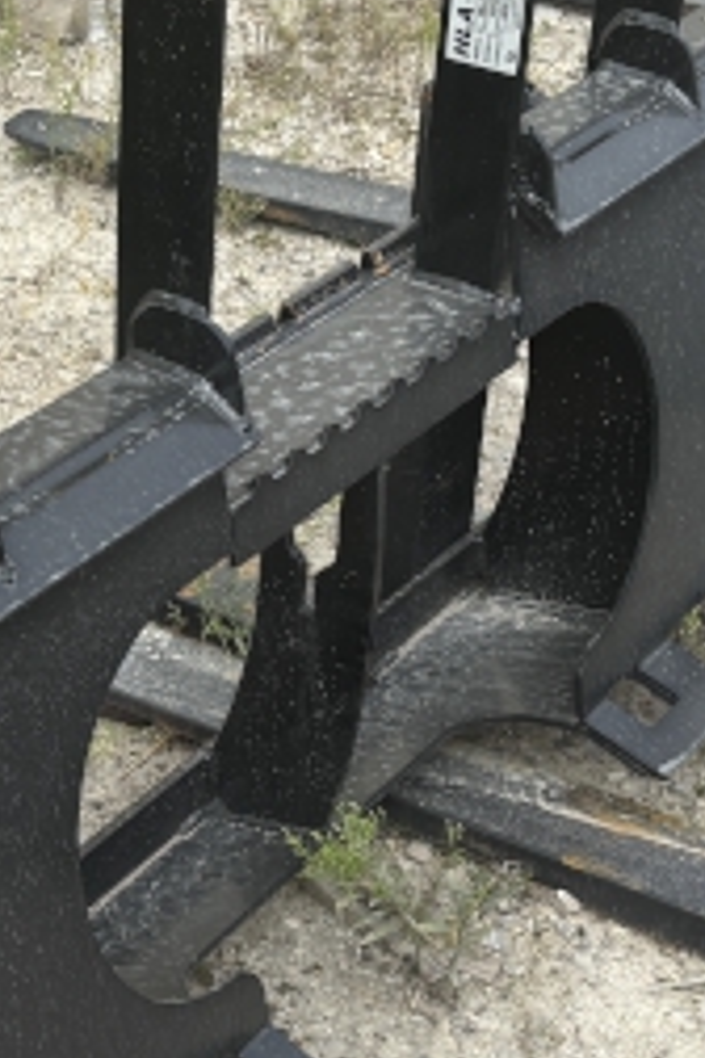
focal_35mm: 86
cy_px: 579
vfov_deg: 23.6
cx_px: 71
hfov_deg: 15.7
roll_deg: -0.6
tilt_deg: -32.9
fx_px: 2526
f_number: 1.6
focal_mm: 5.96
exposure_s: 1/1362
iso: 50
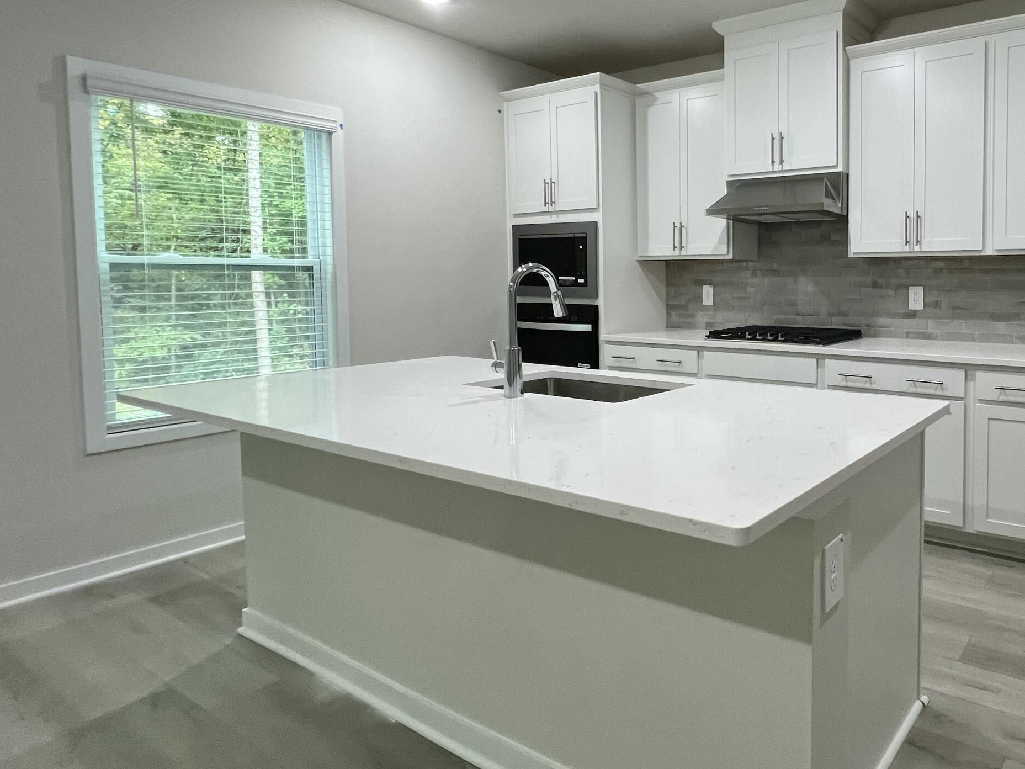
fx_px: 622
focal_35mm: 21
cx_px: 804
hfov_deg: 71.8
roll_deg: -0.2
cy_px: 314
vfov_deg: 63.0
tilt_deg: -2.1
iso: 250
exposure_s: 1/120
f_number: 1.8
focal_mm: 1.57
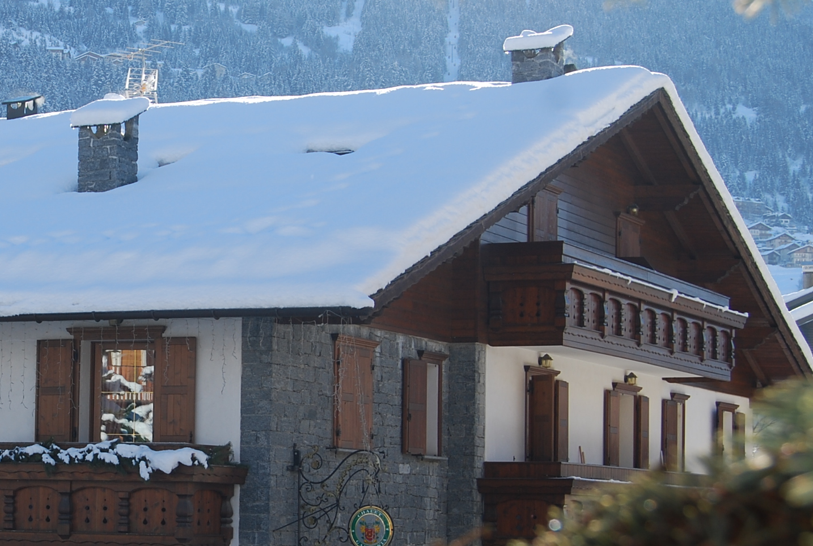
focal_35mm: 103
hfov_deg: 19.5
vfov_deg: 13.4
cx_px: 111
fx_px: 2331
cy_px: 323
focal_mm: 34
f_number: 7.1
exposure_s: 1/160
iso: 100
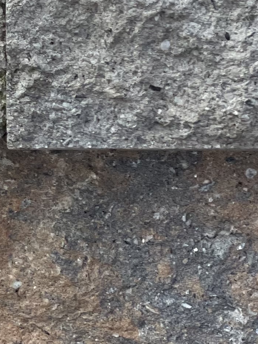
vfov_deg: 8.6
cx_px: -236
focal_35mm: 223
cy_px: -247
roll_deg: +2.6
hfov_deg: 6.5
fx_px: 2216
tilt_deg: -14.3
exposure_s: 1/648
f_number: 2
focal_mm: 6
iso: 32
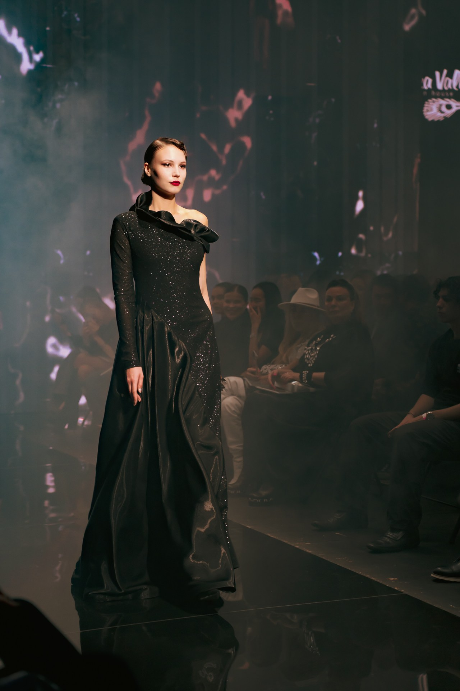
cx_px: 230
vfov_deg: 28.5
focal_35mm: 71
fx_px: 1361
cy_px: 346
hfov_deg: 19.2
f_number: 3.5
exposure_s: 1/200
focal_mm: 71
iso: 1600
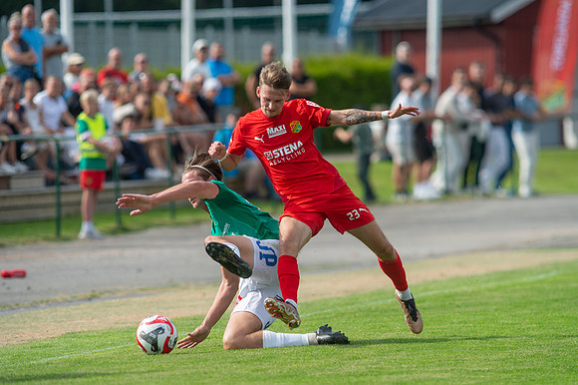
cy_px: 192
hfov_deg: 4.9
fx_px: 6739
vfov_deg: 3.3
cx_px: 289
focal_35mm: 420
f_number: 4.5
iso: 280
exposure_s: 1/1600
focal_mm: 420
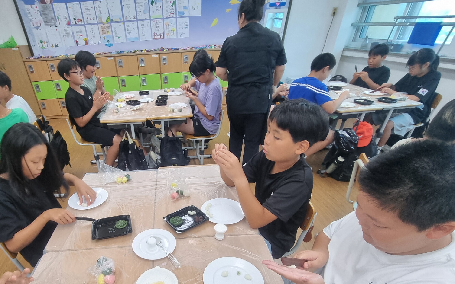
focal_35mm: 18
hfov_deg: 89.6
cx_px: 176
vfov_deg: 61.9
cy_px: 207
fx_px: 223
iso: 125
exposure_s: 1/60
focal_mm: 2.2
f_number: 2.2
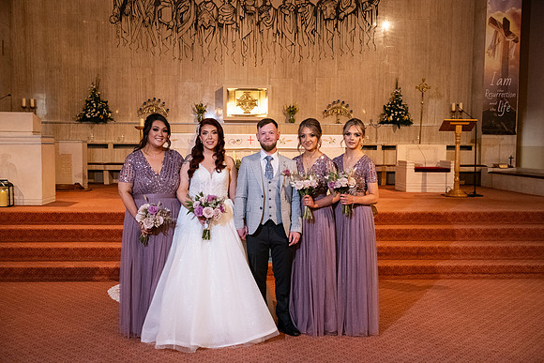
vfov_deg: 35.1
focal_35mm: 38
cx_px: 272
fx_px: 574
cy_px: 182
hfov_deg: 50.7
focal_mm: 38
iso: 2000
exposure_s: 1/160
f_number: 5
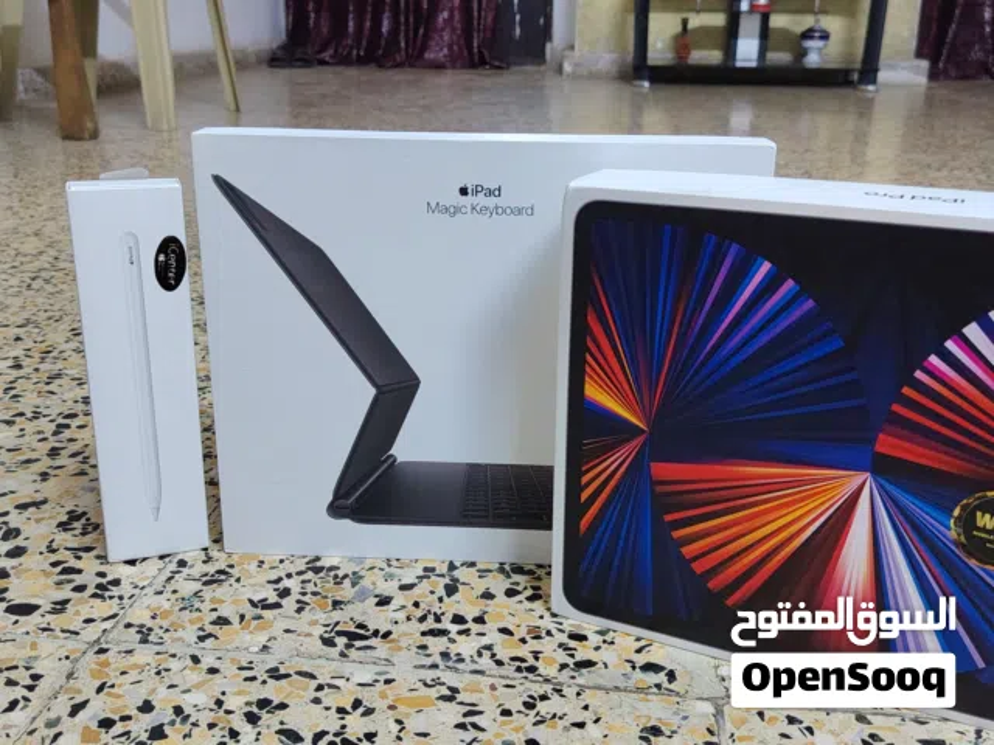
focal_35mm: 35
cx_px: 497
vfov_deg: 40.7
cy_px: 372
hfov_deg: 52.6
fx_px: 1005
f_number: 1.75
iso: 747
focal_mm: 5.25
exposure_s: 1/33.3
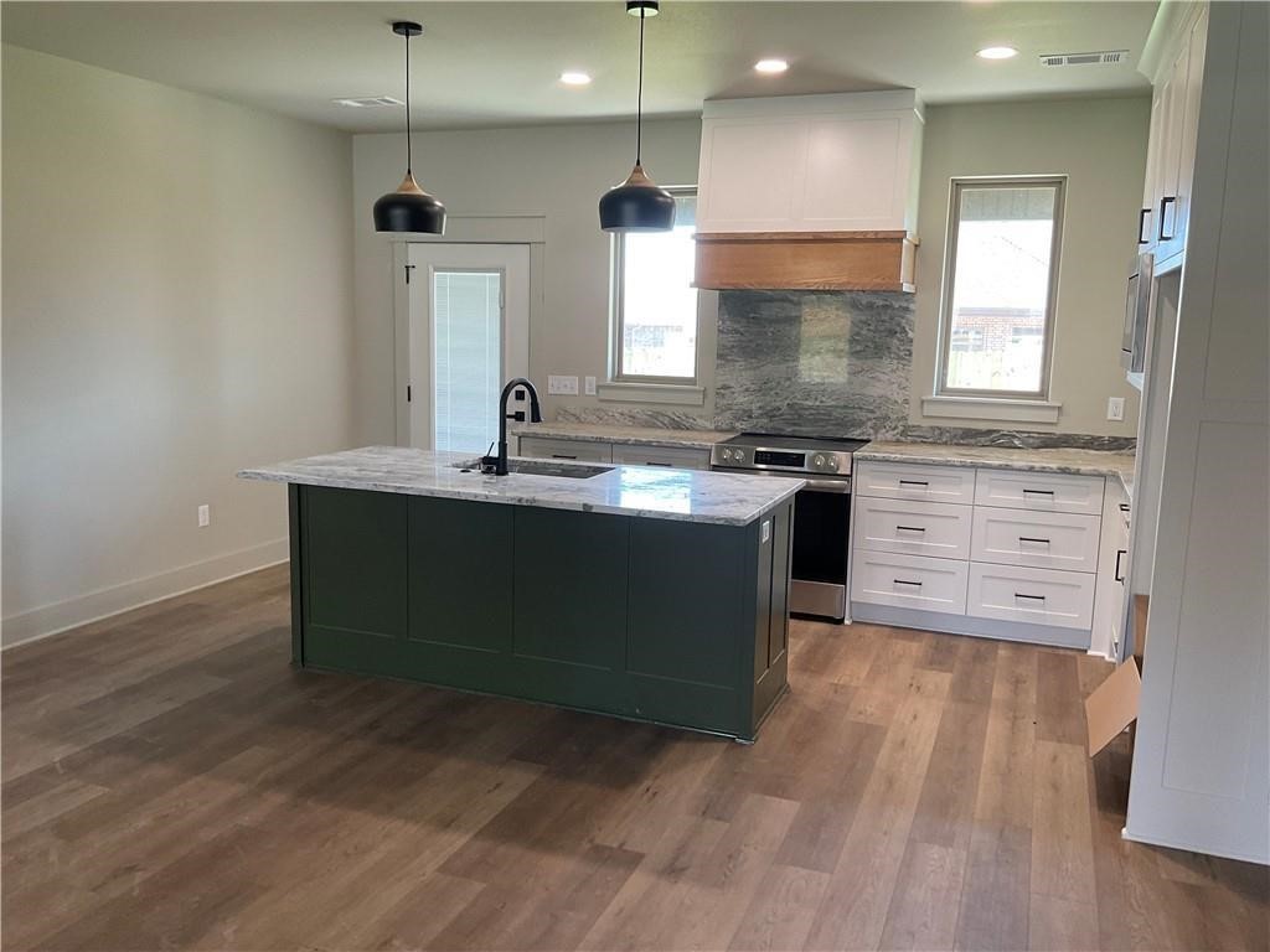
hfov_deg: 61.7
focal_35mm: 29
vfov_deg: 48.2
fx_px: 1064
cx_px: 635
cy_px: 476
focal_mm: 3
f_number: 1.8
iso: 64
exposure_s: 1/60
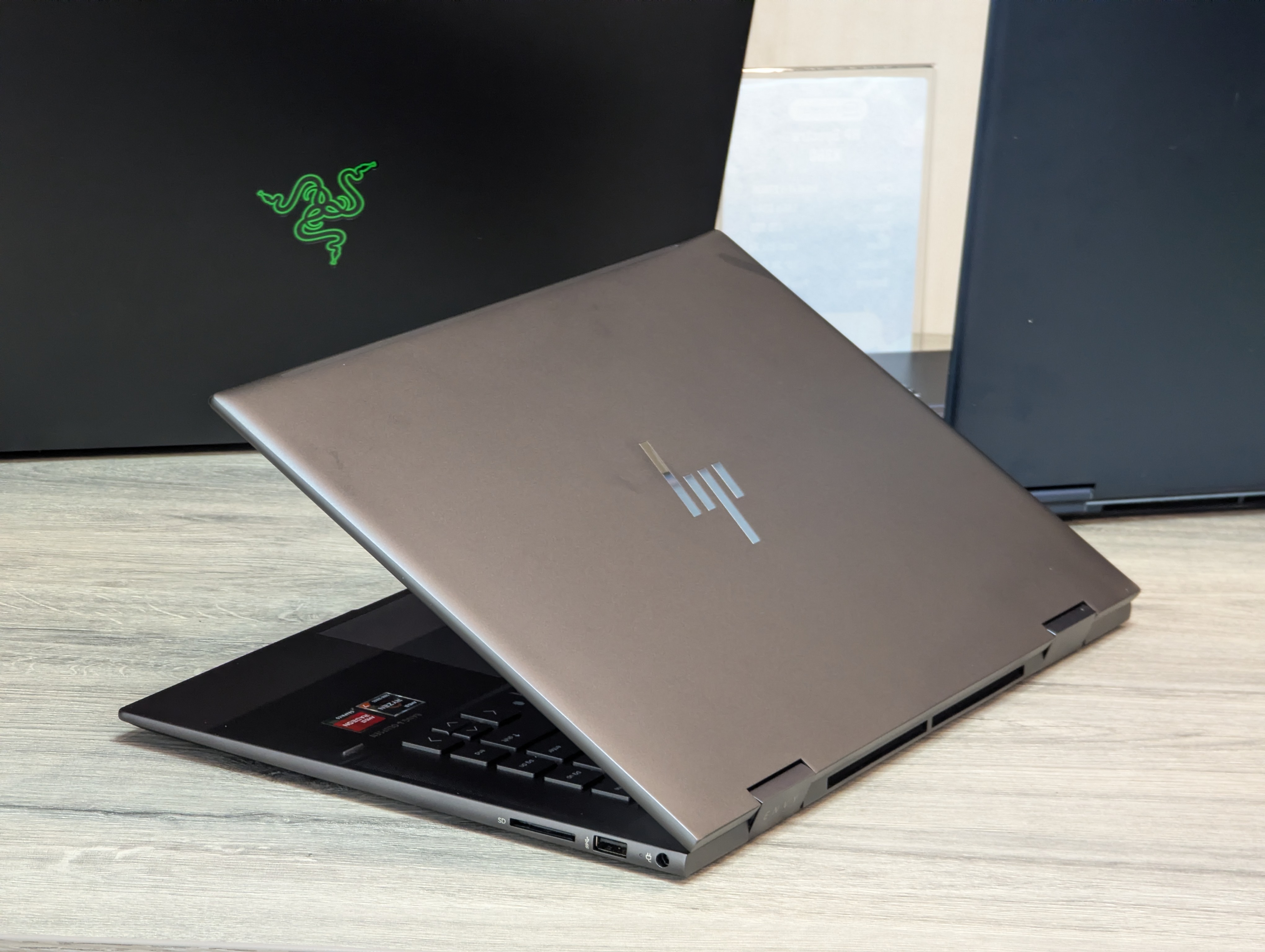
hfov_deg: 16.8
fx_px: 4282
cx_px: 632
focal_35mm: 117
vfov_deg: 12.7
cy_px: 476
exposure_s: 1/26.2
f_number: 3.5
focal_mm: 19
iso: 605
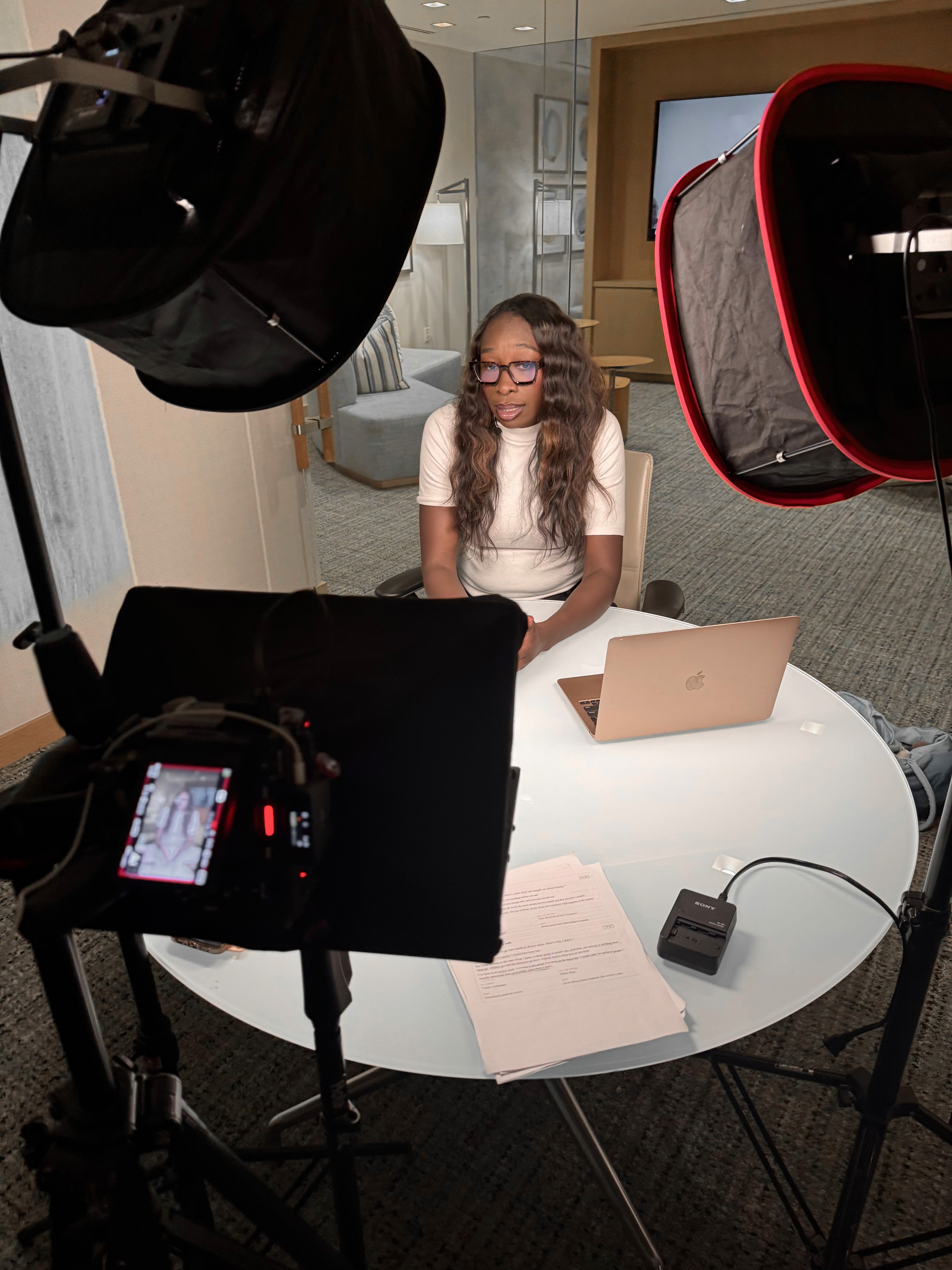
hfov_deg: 56.8
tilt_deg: -25.7
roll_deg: +4.7
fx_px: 880
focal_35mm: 24
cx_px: 476
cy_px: 635
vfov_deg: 71.6
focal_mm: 6.76
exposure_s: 1/79
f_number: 1.78
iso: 200
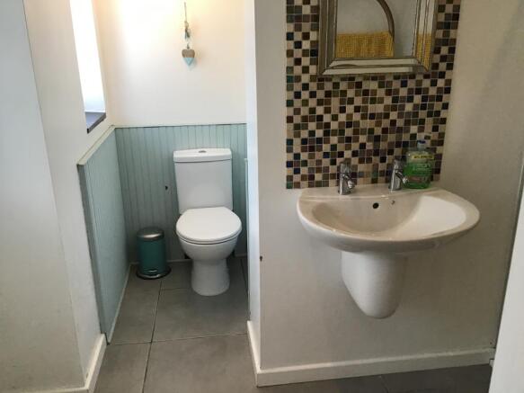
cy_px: 196
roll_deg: +1.2
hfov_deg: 58.4
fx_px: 469
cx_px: 262
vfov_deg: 45.4
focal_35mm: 31
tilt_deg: -18.8
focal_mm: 3.3
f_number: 2.4
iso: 40
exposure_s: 1/33
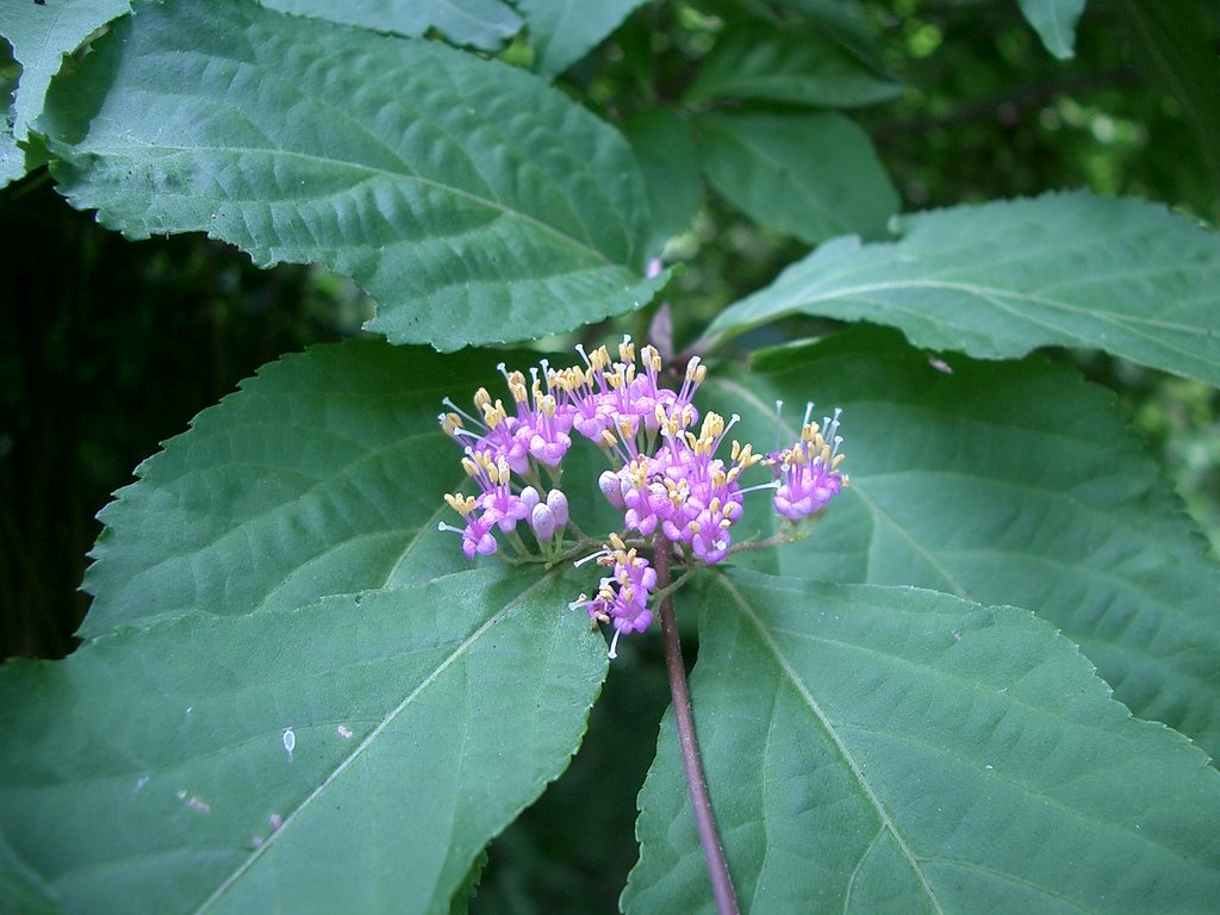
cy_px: 458
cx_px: 610
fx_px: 1234
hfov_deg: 52.6
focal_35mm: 35
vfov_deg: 40.7
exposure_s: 1/60
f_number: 2.6
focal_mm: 5.8
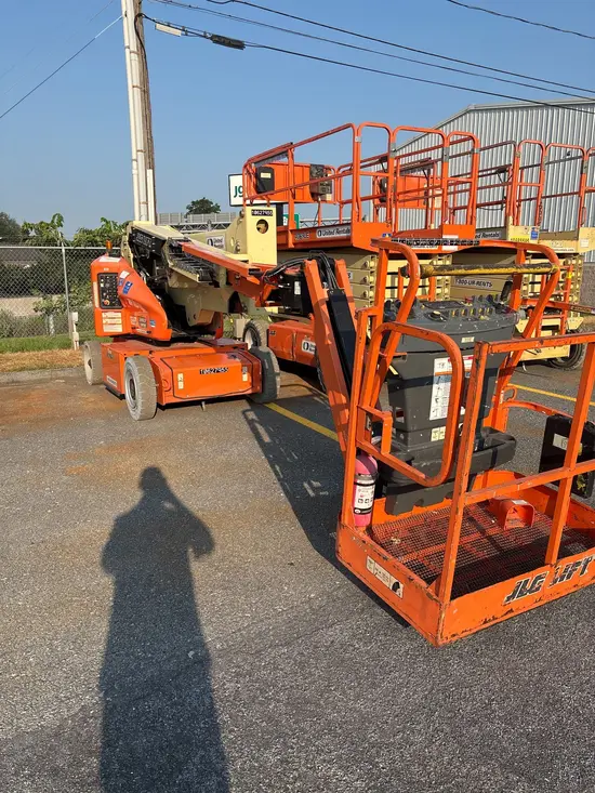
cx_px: 298
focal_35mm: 26
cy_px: 396
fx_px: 596
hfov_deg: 53.1
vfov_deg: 67.3
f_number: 1.6
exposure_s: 1/2151
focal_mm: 5.96
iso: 50
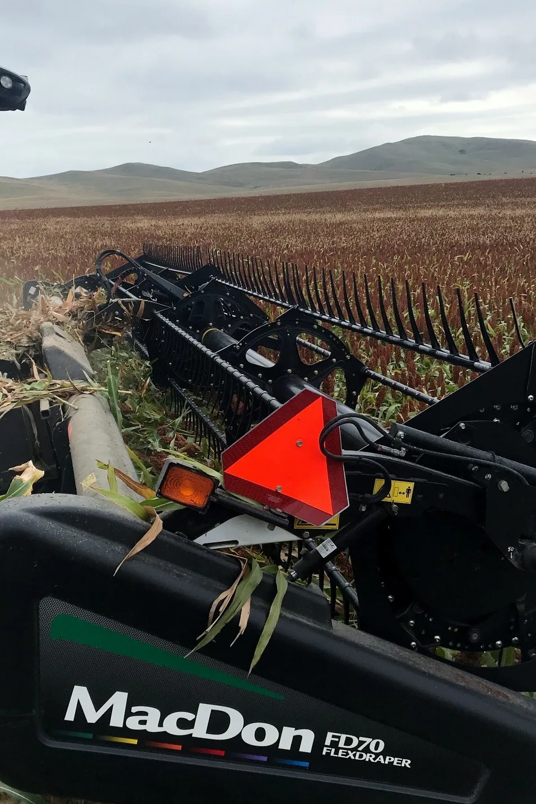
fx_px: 871
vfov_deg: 49.5
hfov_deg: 34.0
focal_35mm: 39
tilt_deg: -10.1
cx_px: 189
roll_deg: -0.6
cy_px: 366
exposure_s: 1/1773
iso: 20
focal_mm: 3.99
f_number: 1.8
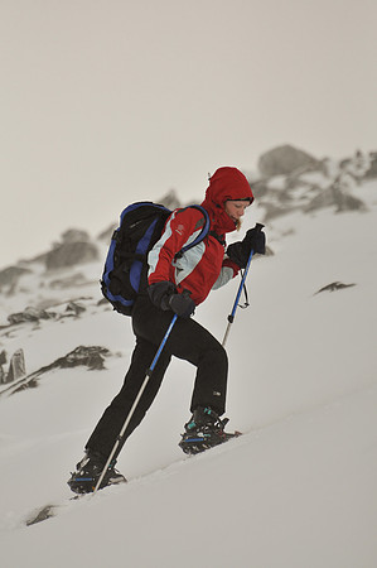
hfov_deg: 3.0
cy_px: 284
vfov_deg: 4.6
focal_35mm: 450
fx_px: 7085
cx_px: 188
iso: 200
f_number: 5.6
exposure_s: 1/2000
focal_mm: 300
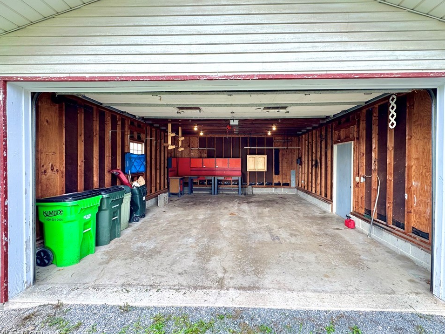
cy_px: 162
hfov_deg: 98.1
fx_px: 193
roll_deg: -0.6
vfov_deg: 81.7
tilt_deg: -0.7
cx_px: 233
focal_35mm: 15
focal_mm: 2.22
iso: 50
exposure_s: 1/99
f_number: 2.2
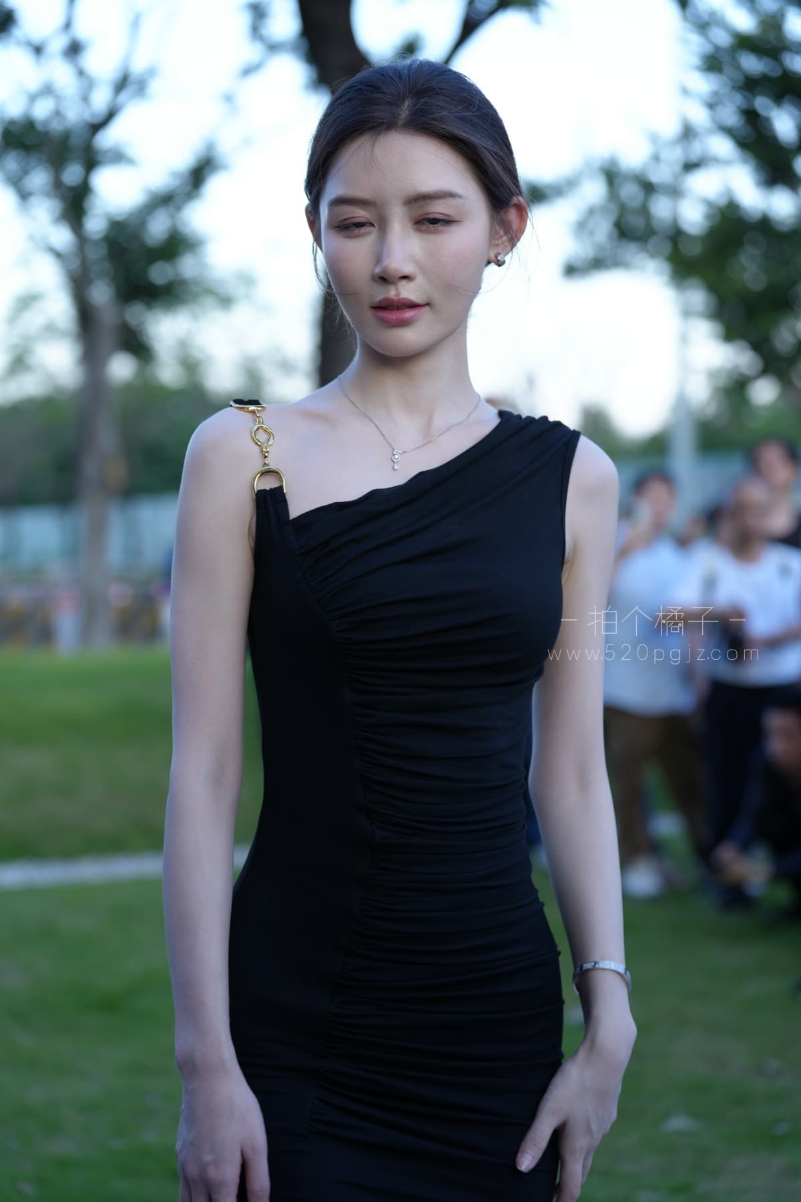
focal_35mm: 70
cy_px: 601
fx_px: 2336
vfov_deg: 28.8
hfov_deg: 19.5
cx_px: 400
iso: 160
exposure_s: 1/200
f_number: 3.2
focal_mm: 70
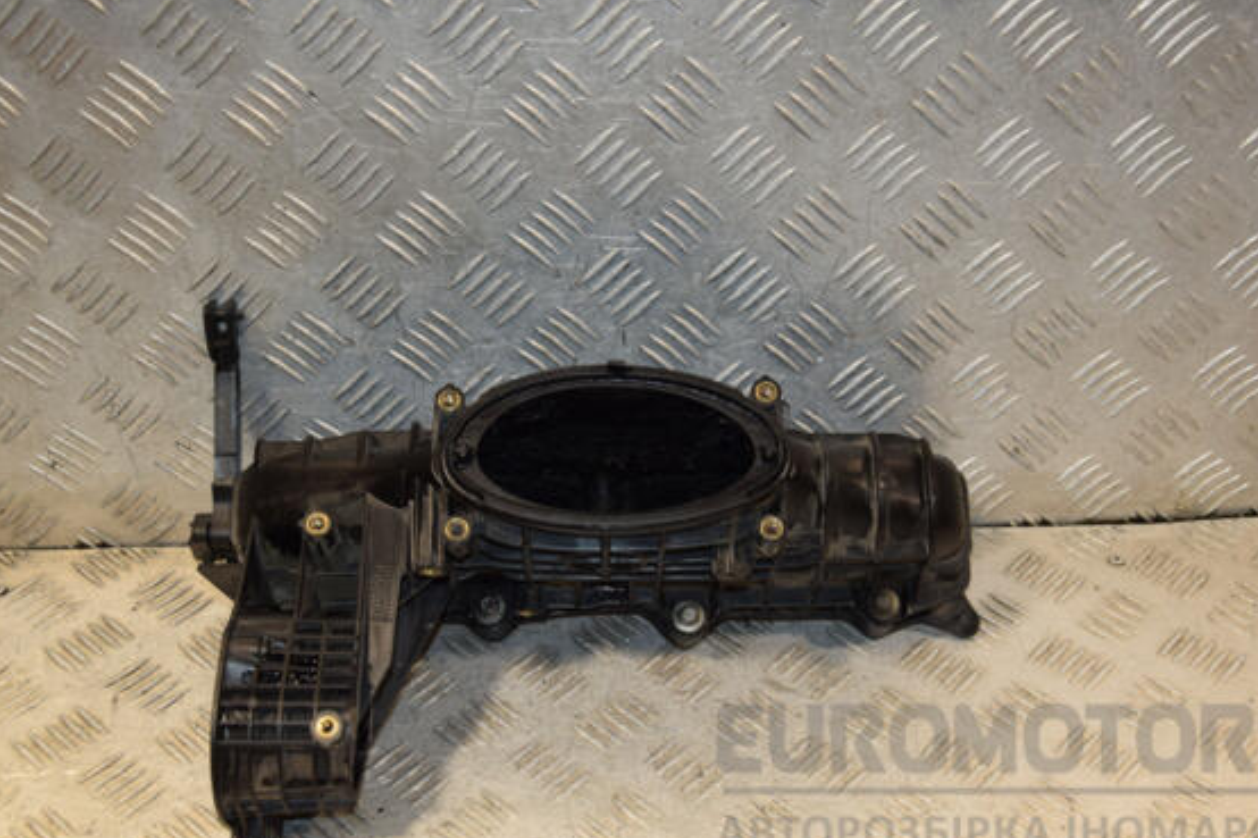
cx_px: 674
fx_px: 1816
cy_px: 436
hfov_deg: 38.2
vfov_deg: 26.0
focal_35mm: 52
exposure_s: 1/200
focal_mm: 32
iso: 800
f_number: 5
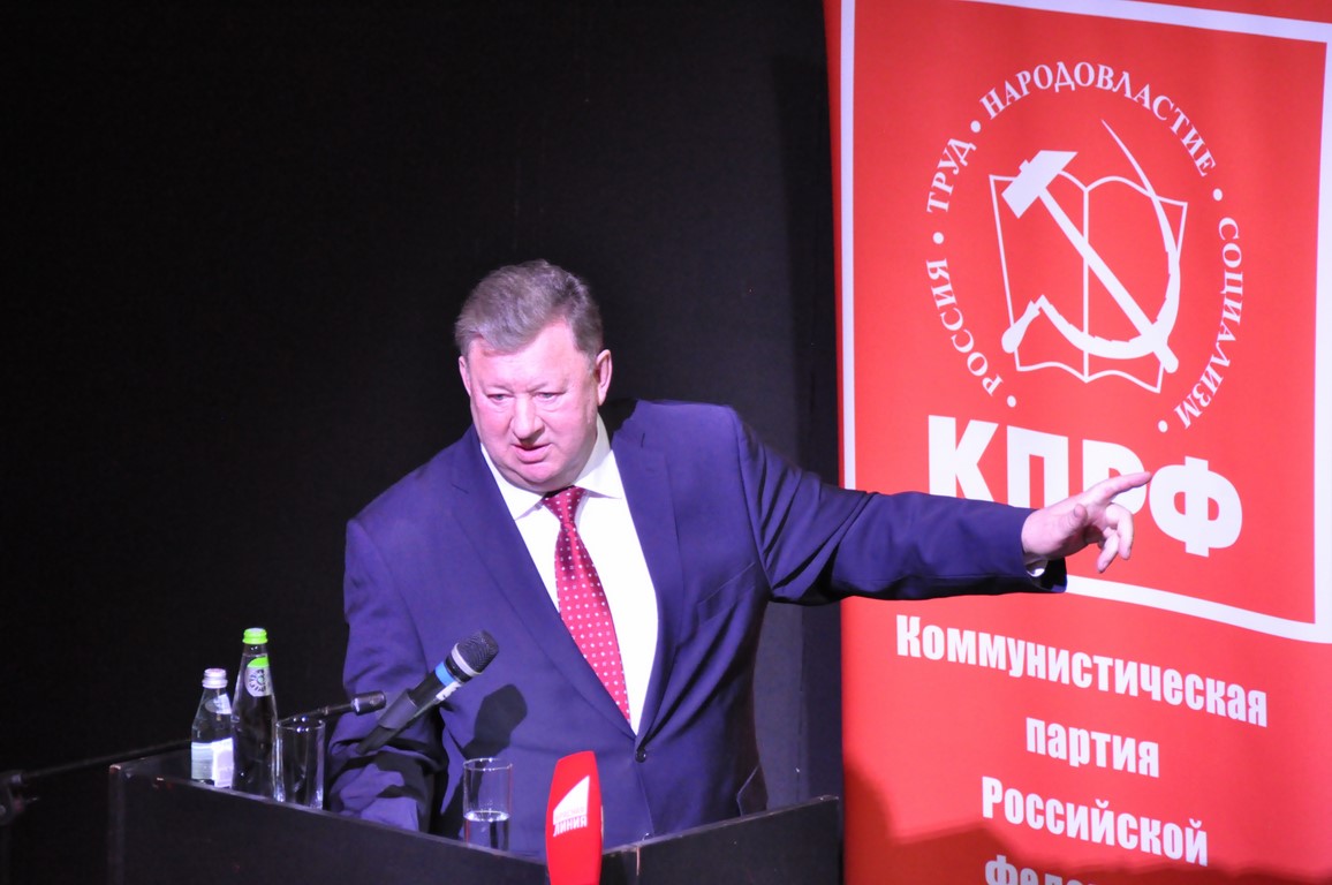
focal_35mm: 278
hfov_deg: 7.4
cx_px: 666
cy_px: 442
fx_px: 10256
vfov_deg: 4.9
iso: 3200
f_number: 6
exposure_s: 1/25
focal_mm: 185
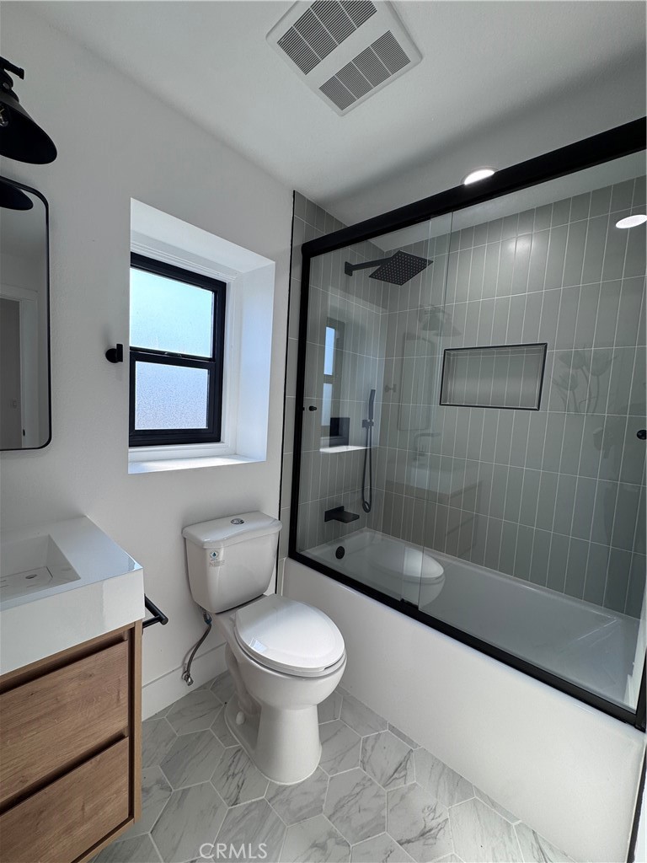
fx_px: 349
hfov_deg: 85.7
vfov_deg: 102.1
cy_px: 432
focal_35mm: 14
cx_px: 324
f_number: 2.2
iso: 40
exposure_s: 1/144
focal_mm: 2.22
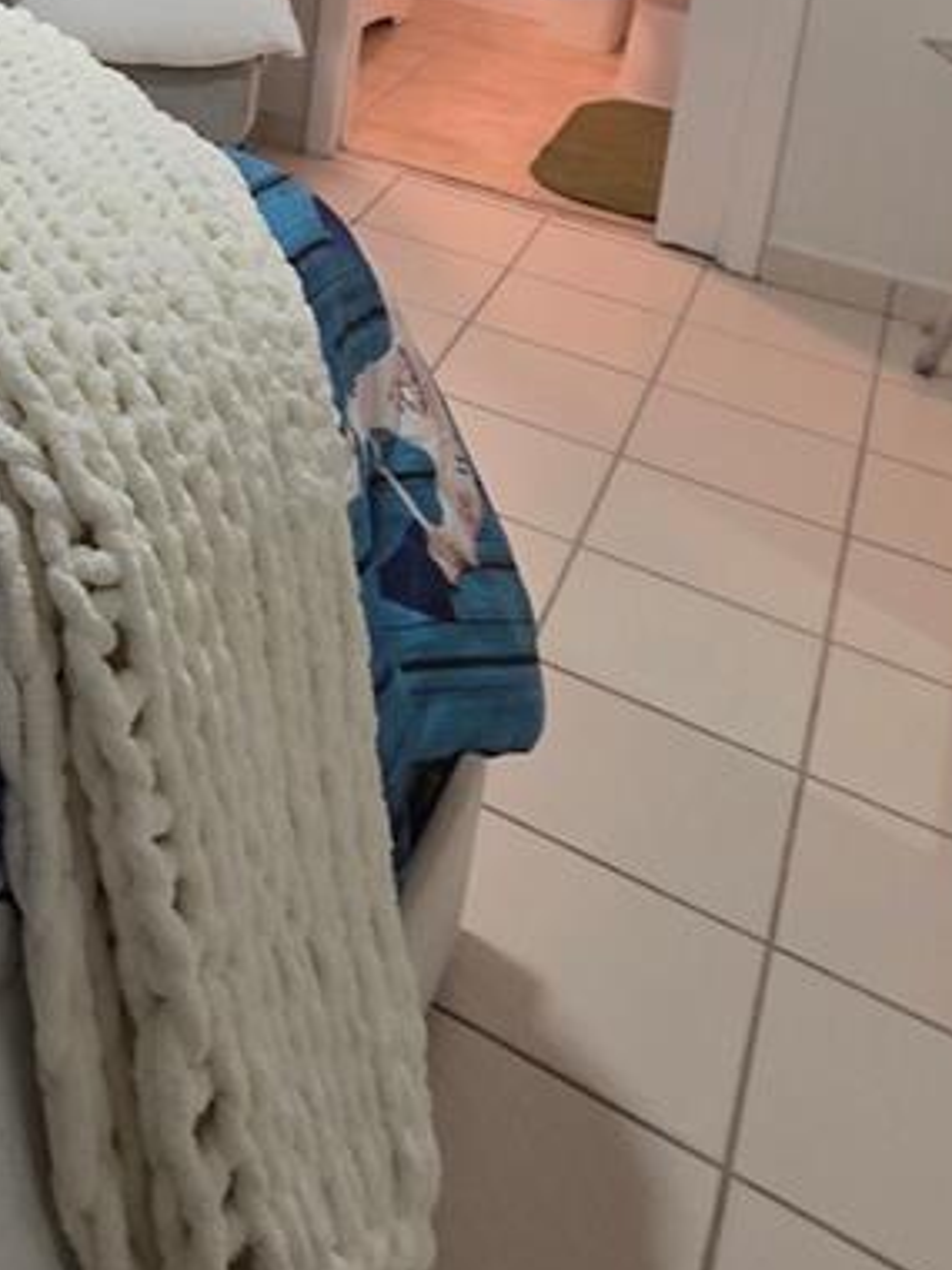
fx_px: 1503
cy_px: -187
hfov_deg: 28.7
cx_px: -287
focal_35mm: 41
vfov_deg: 37.0
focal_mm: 2.2
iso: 160
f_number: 1.9
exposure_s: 1/60
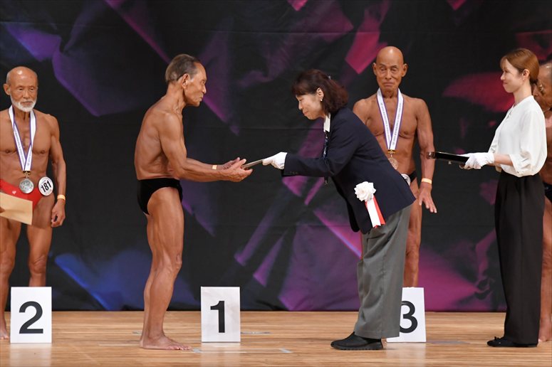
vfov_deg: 4.8
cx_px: 276
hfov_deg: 7.2
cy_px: 184
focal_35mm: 285
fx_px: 4368
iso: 4500
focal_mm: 190
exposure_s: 1/400
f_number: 5.6
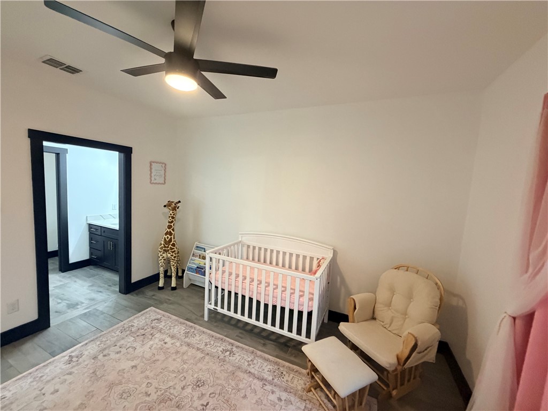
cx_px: 274
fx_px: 222
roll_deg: -3.3
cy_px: 206
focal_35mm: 14
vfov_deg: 85.7
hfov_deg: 102.1
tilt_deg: -5.4
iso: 500
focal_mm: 2.22
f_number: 2.2
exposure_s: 1/60
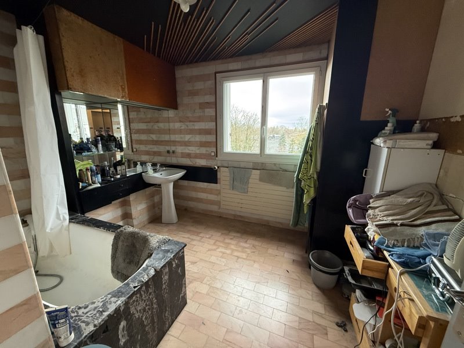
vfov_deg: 85.7
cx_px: 232
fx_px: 188
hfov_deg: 102.1
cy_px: 174
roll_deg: +0.0
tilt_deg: -12.5
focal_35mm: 14
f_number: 2.2
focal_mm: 2.22
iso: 320
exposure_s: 1/100
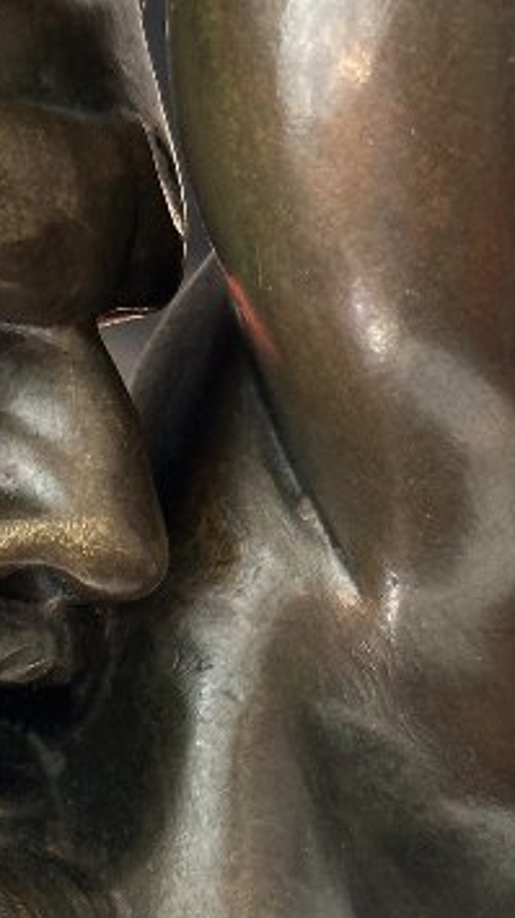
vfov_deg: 12.0
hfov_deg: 6.8
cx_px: -238
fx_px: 4308
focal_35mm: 177
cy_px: 910
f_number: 1.78
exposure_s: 1/60
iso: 125
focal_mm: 6.86
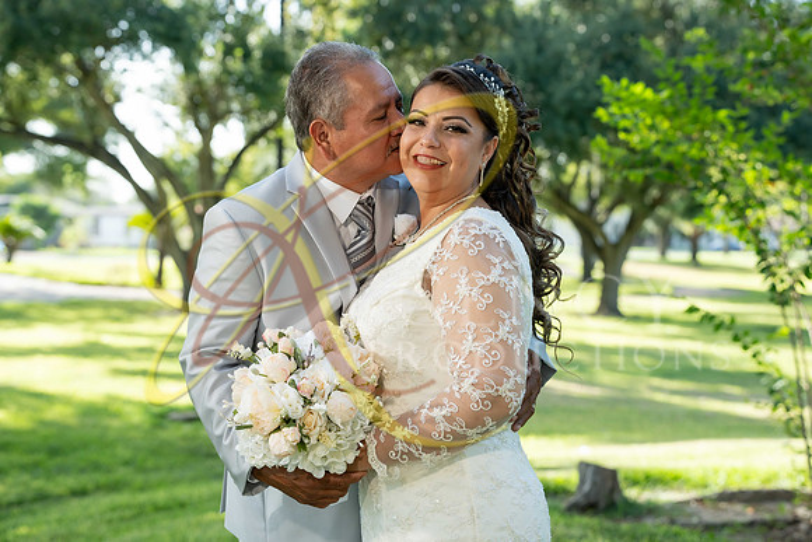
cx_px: 406
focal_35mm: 66
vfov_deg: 20.6
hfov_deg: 30.5
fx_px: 1489
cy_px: 271
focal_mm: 66
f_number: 4
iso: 500
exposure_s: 1/500
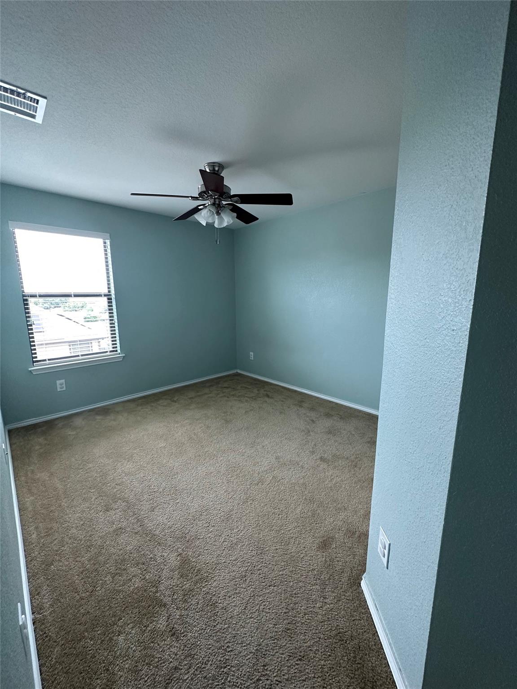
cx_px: 258
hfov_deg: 85.7
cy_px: 344
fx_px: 279
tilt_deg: -9.4
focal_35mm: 14
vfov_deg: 102.1
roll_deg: -0.6
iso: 250
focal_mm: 2.22
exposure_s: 1/120
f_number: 2.2
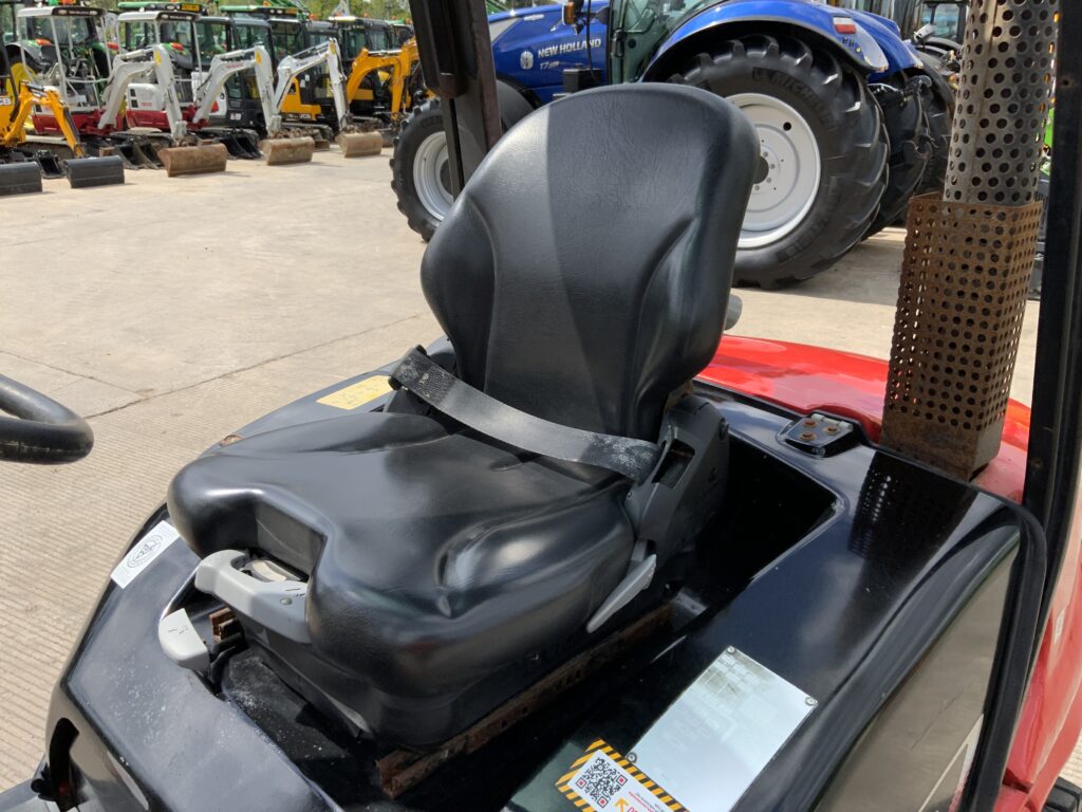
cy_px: 406
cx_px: 541
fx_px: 906
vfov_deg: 48.2
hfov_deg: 61.7
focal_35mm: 29
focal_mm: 3
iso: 16
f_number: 1.8
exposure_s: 1/1311
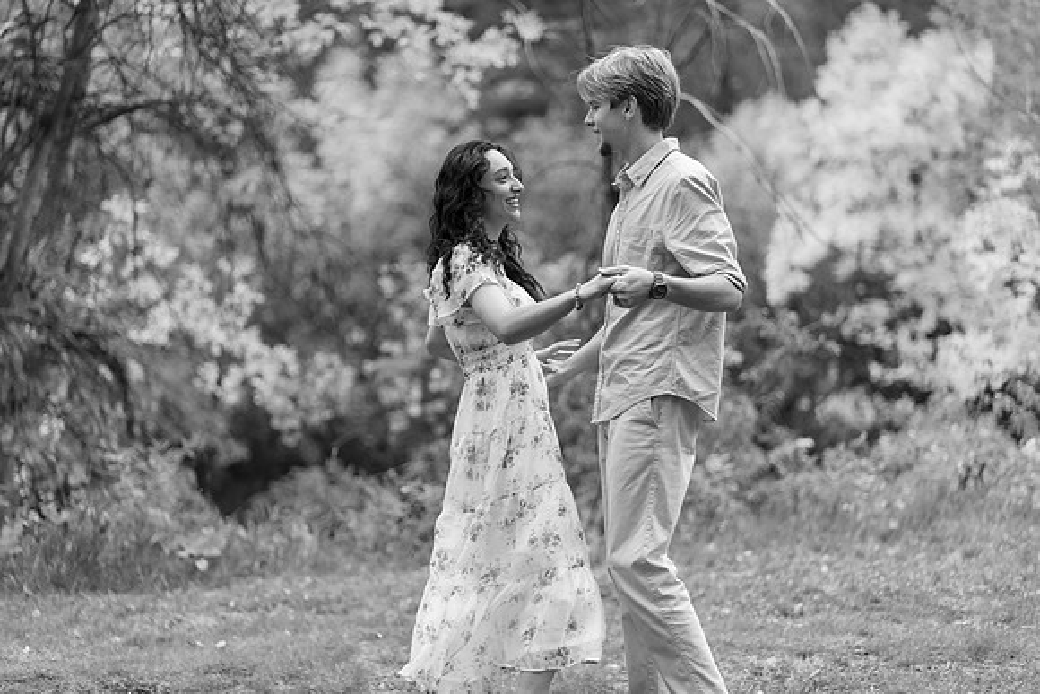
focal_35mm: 85
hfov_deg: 23.9
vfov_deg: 16.1
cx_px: 520
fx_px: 2456
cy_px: 347
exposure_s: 1/400
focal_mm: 85
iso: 400
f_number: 1.8
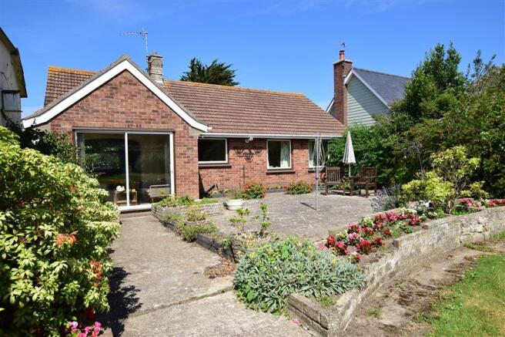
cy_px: 168
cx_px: 252
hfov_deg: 77.3
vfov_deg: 56.1
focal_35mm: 22
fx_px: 316
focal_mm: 15
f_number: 11
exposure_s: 1/500
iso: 200
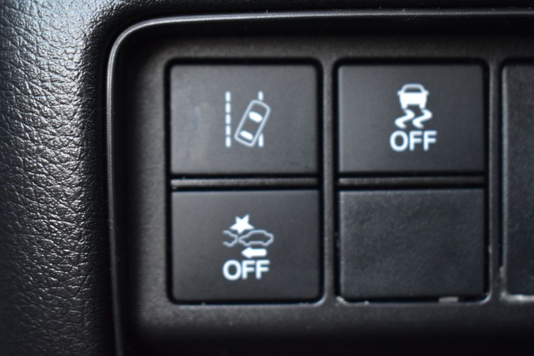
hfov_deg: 28.1
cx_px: 267
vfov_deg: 18.9
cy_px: 178
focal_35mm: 72
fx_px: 1068
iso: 1600
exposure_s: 1/15
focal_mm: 48
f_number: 5.6
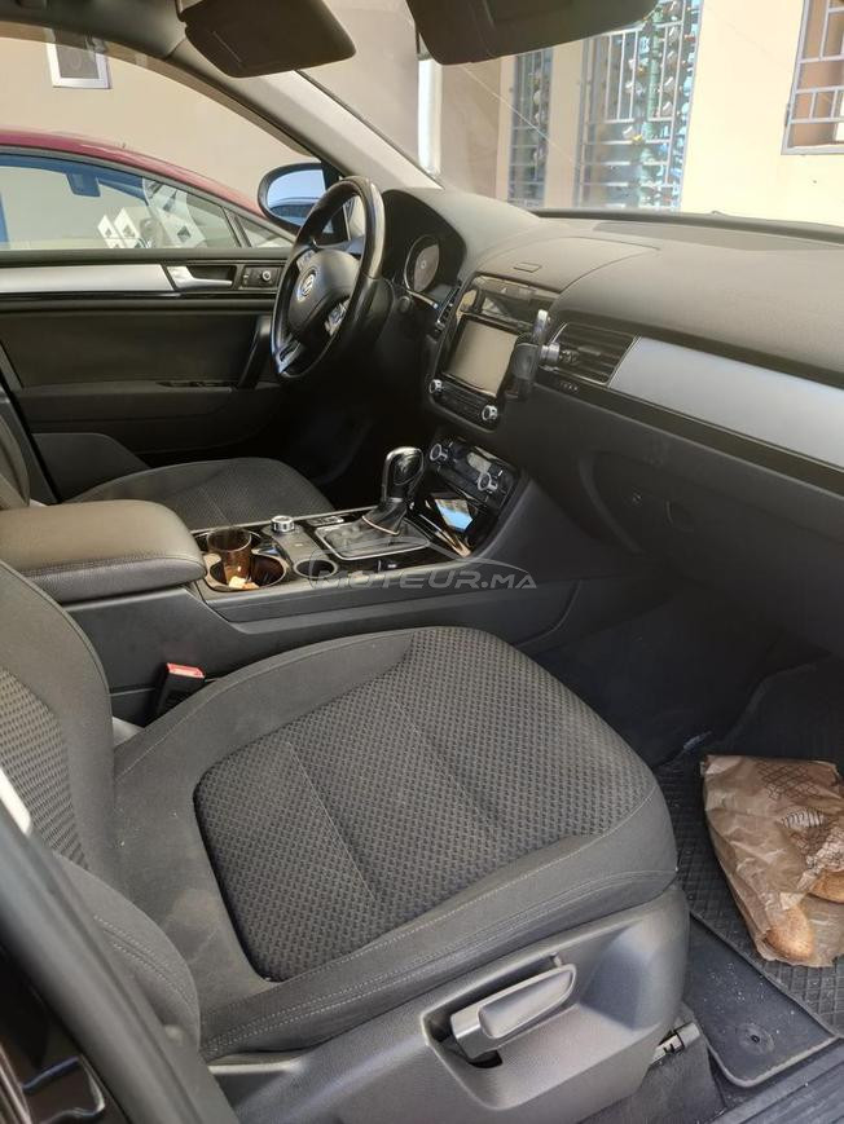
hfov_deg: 51.4
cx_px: 422
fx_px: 878
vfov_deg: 65.3
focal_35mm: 27
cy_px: 562
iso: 129
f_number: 1.7
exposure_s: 1/100
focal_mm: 4.77
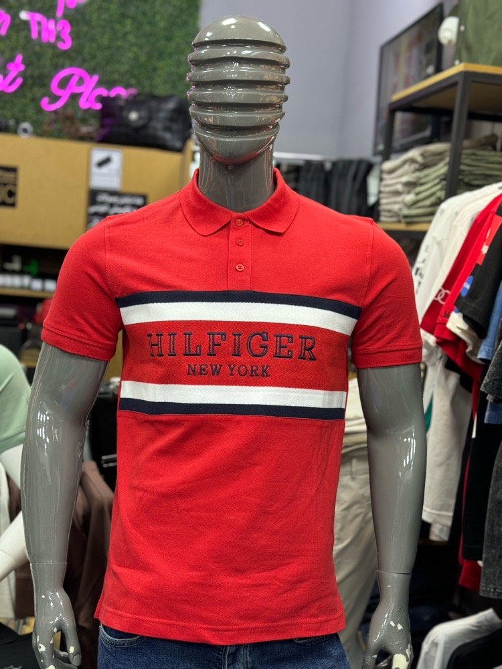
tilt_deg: -5.6
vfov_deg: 39.7
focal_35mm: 48
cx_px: 251
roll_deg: -4.6
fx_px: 928
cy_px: 334
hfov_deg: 30.3
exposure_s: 1/50
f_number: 1.78
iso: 64
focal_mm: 6.76
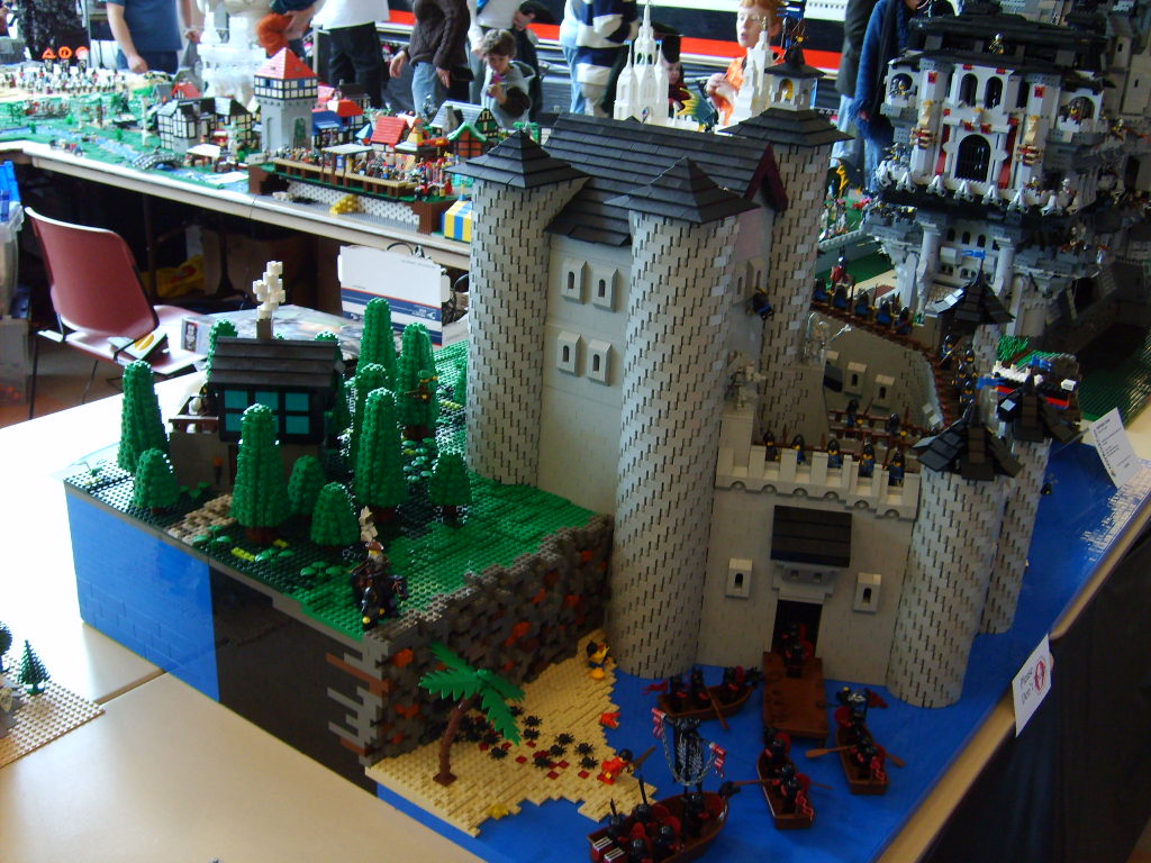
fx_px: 1164
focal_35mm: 35
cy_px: 432
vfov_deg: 40.7
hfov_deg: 52.6
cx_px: 576
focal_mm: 5.8
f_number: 2.8
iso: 100
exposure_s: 1/30
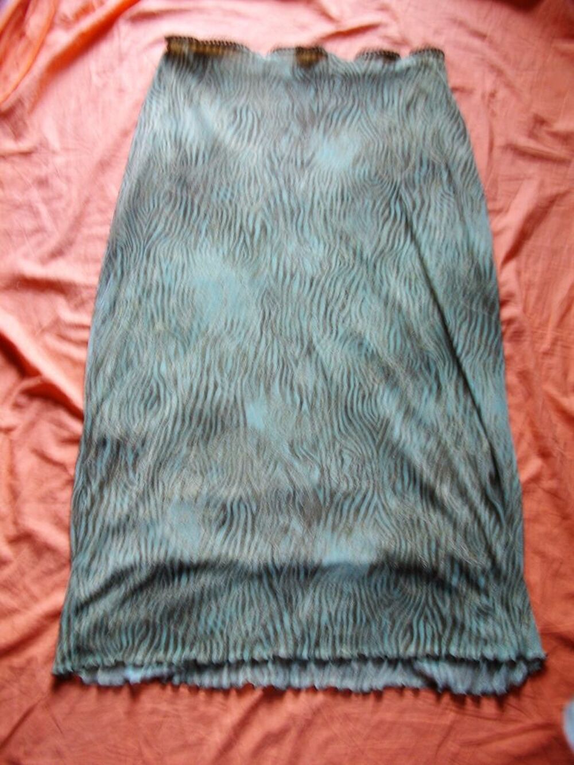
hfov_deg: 44.2
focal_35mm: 32
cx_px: 287
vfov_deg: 56.8
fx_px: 707
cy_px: 382
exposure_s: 1/8.85
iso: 80
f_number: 2.9
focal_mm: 5.7
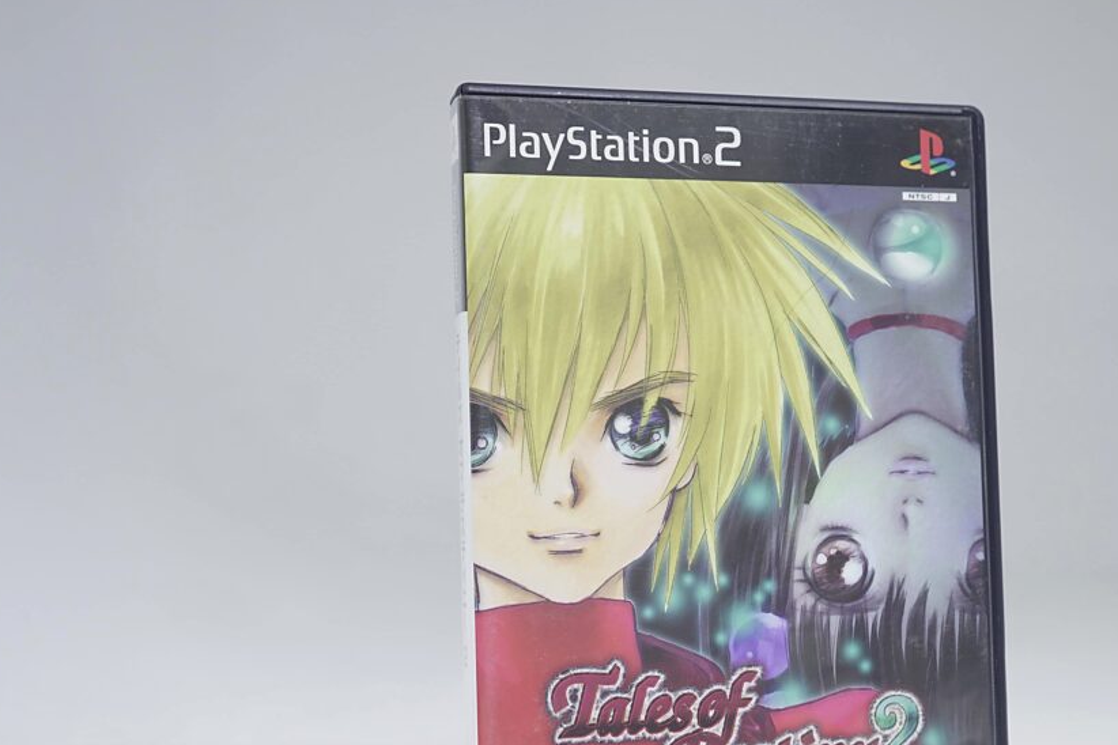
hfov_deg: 36.6
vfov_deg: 25.0
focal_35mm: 54
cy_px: 464
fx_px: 1677
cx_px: 730
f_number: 5.6
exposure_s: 1/25
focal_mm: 37
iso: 640
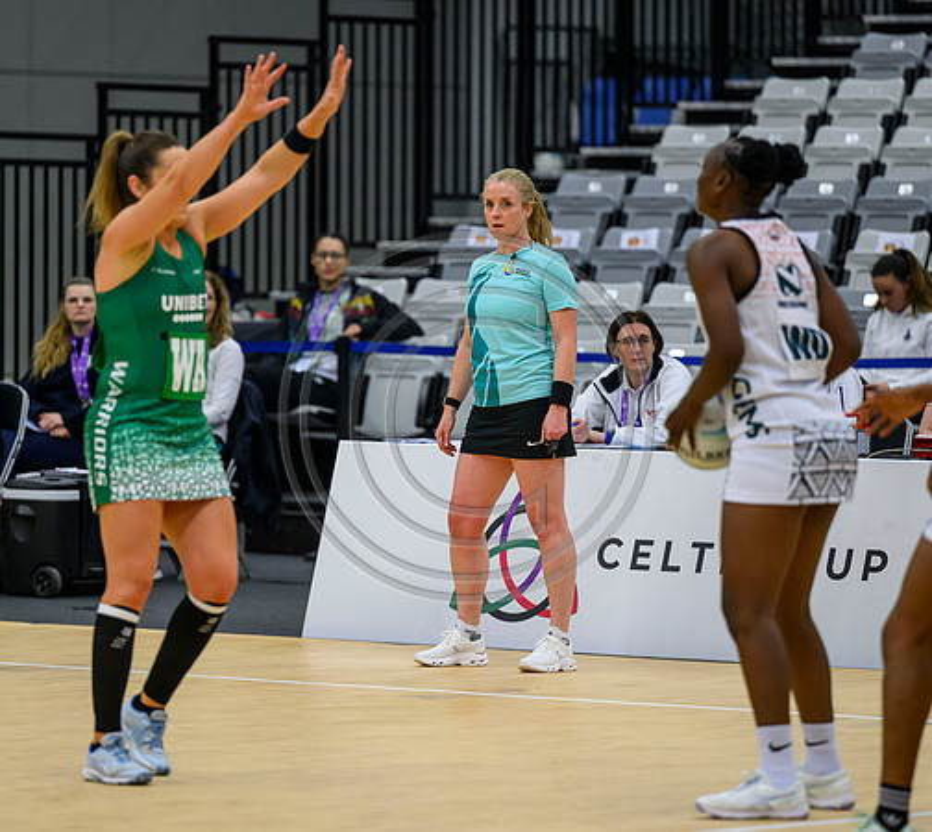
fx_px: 7492
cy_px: 436
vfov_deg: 6.4
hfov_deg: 7.1
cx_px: 465
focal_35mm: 259
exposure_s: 1/1000
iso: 4000
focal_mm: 200
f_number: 3.2
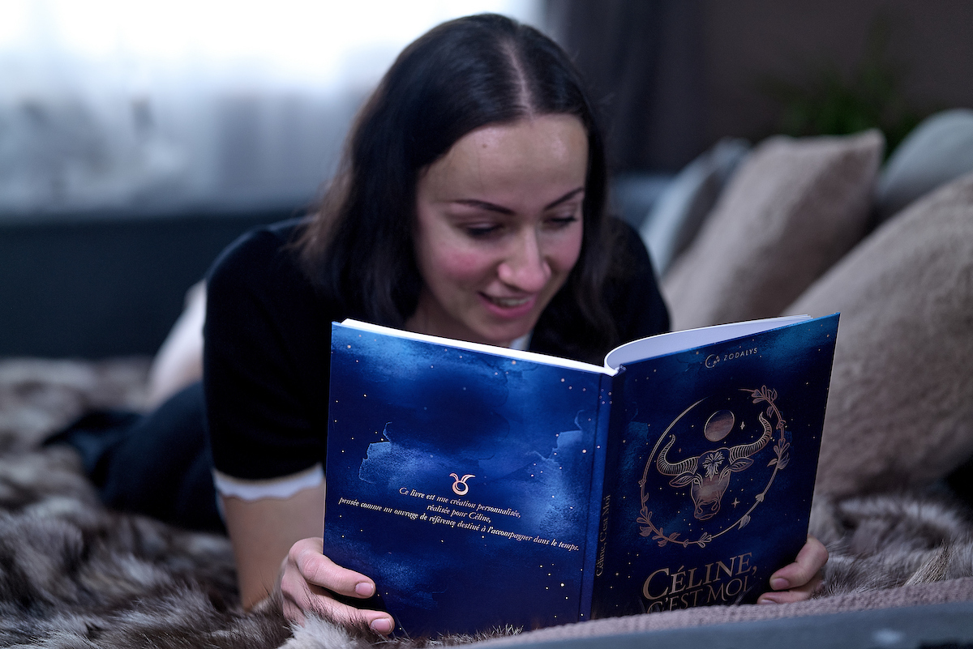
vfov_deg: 13.8
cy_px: 324
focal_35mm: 99
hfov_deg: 20.6
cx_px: 486
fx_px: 2677
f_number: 2.8
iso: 400
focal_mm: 99
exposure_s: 1/60
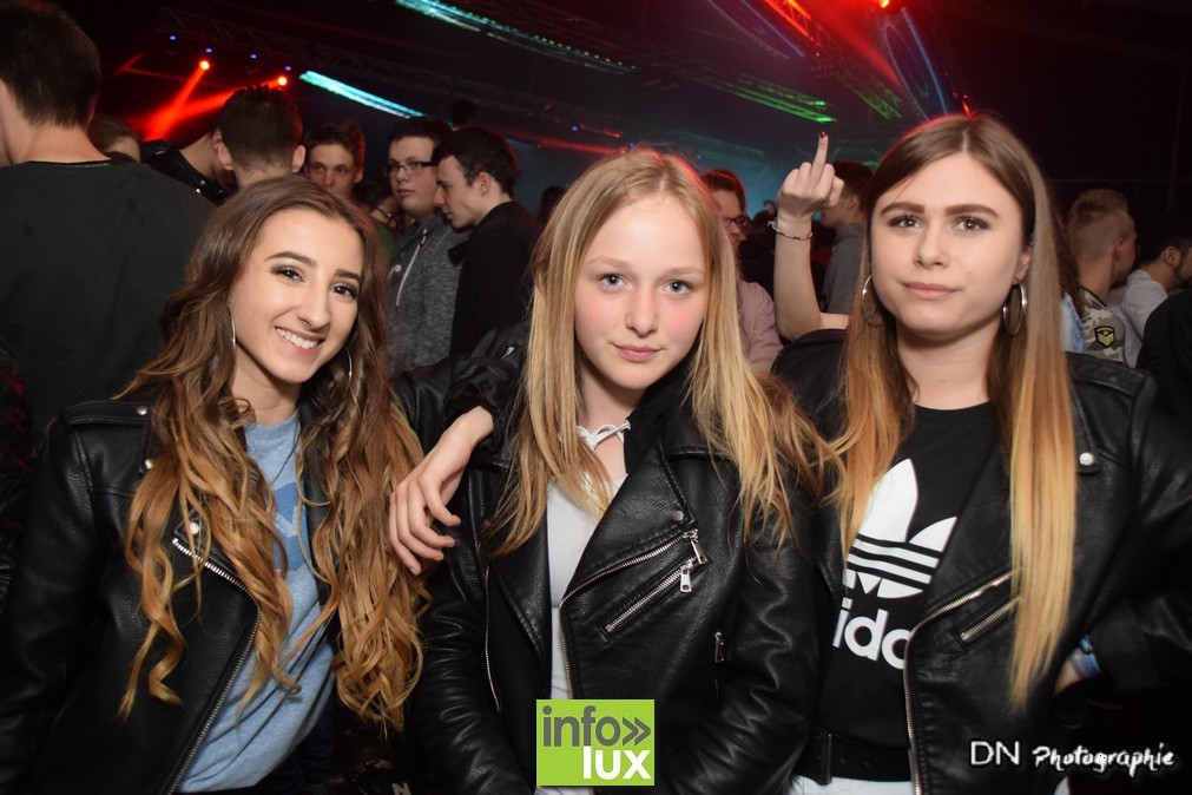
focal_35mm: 33
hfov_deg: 57.2
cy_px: 398
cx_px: 596
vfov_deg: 40.0
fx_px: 1093
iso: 1600
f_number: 3.8
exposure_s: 1/40
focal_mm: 22
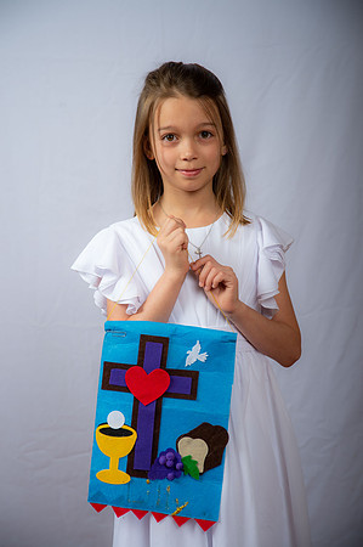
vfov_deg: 26.0
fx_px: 1182
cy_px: 274
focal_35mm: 78
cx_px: 182
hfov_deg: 17.5
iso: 250
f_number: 6.3
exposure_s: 1/200
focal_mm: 78
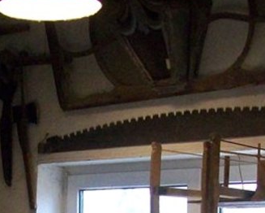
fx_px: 863
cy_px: 303
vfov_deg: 13.3
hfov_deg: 17.3
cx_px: 50
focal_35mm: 110
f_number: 2.7
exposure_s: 1/60
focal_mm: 6
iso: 291
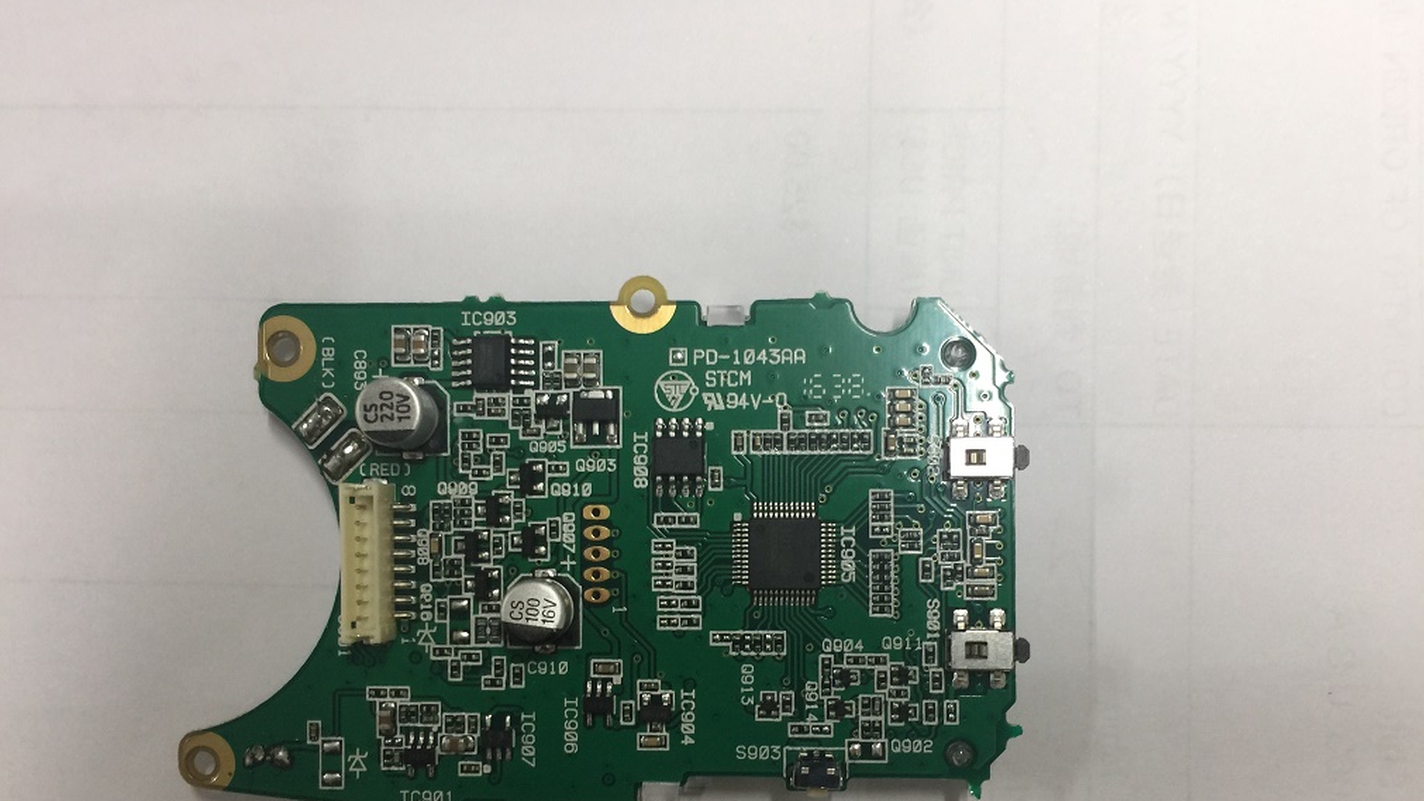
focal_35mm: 32
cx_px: 718
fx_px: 1208
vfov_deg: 36.4
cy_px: 525
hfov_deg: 61.0
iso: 40
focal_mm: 4.15
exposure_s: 1/30
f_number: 2.2
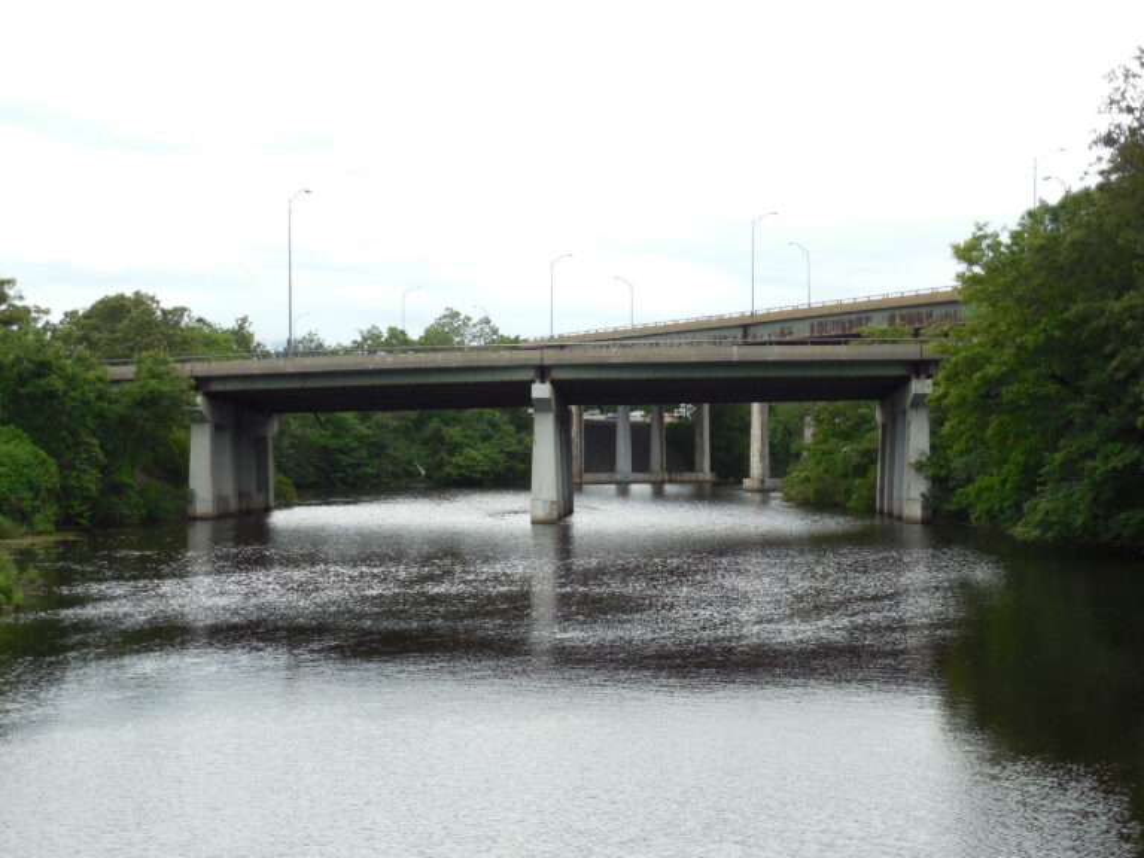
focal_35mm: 54
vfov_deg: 27.0
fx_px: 1785
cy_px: 429
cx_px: 572
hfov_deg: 35.5
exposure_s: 1/400
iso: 125
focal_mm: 9.8
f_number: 4.2
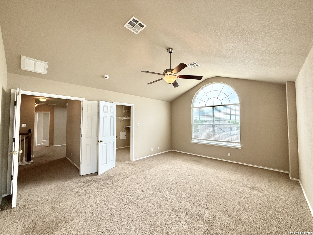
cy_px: 118
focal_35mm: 14
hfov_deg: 102.1
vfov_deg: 85.7
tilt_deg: +2.4
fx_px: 127
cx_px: 156
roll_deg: +0.3
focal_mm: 2.22
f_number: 2.2
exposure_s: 1/120
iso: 80
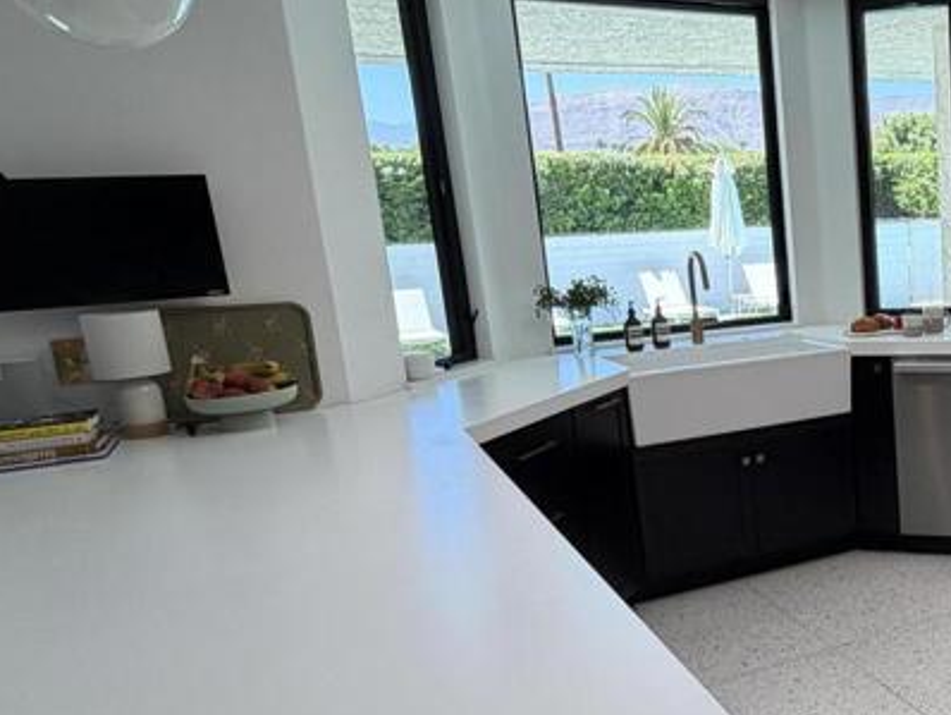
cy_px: 418
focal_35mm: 36
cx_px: 932
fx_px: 990
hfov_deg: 44.4
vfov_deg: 39.6
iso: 50
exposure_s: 1/120
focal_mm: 2.22
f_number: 2.2
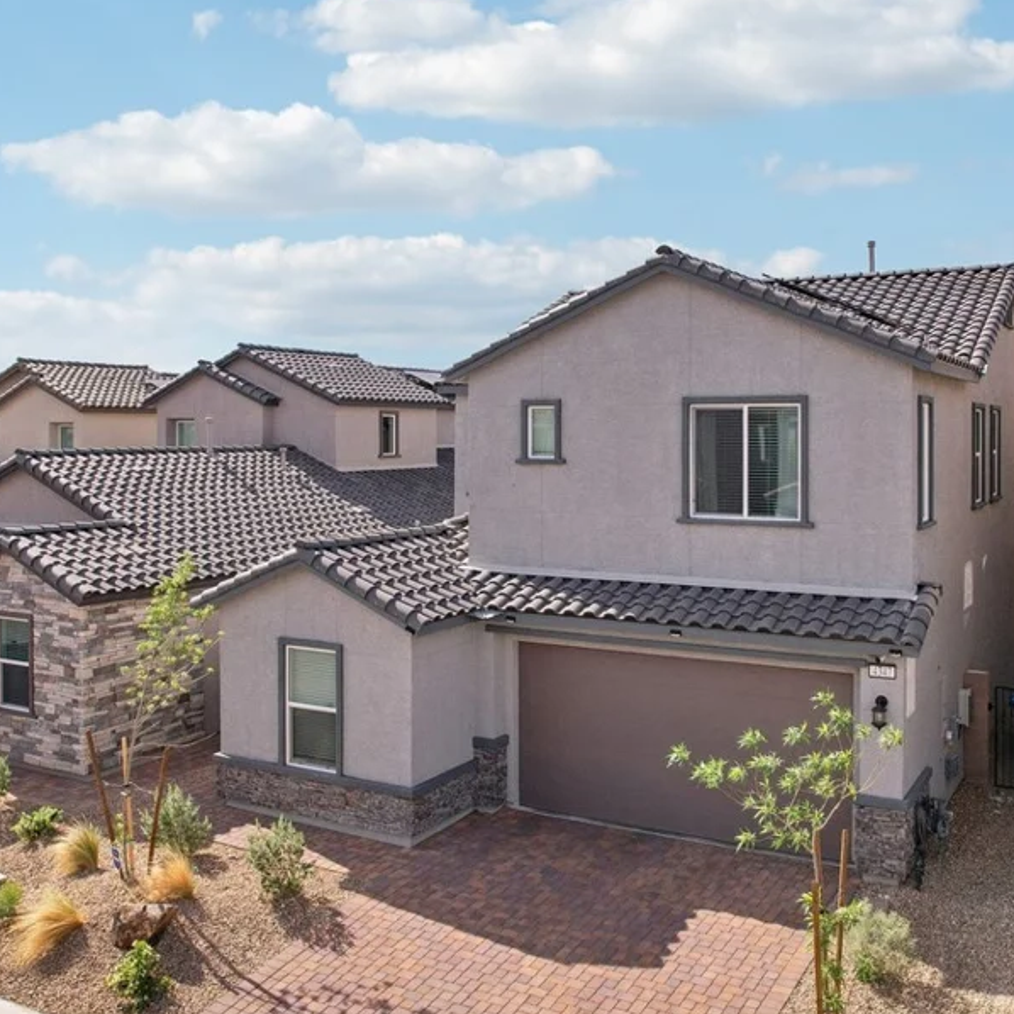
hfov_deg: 51.0
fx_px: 1061
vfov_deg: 51.1
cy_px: 487
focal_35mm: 32
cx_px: 565
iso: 150
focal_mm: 8.4
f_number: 2.8
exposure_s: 1/2500
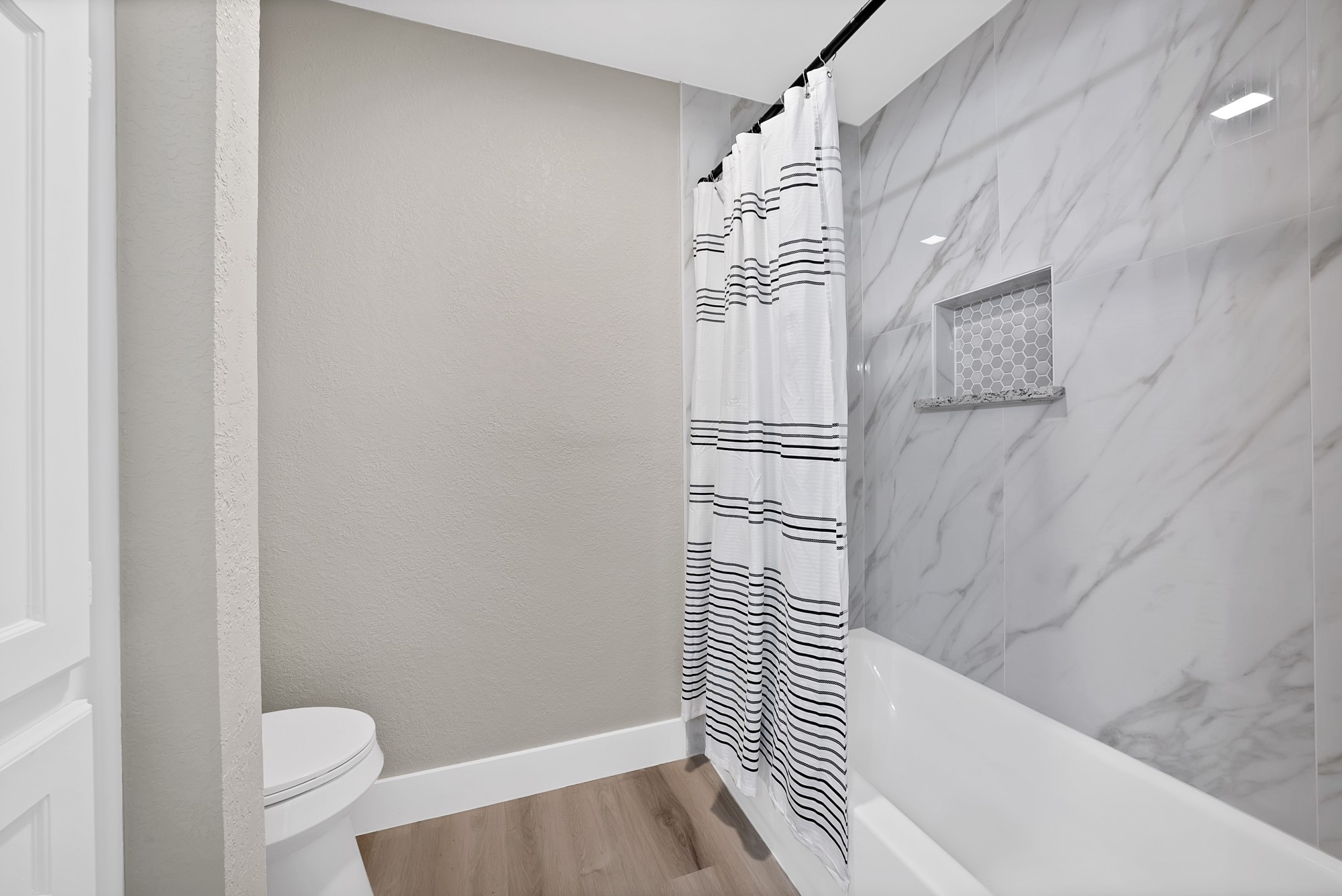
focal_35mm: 12
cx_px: 671
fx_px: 448
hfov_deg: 112.6
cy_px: 448
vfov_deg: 90.1
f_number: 9
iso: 640
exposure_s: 1/3
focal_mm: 12
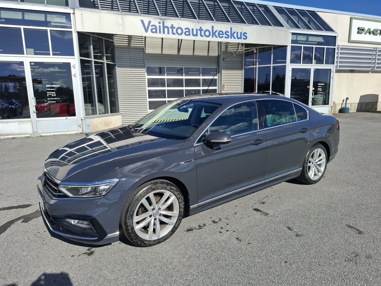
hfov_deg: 73.9
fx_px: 253
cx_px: 190
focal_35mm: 23
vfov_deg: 58.9
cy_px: 143
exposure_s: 1/2890
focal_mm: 5.54
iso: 50
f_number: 1.8
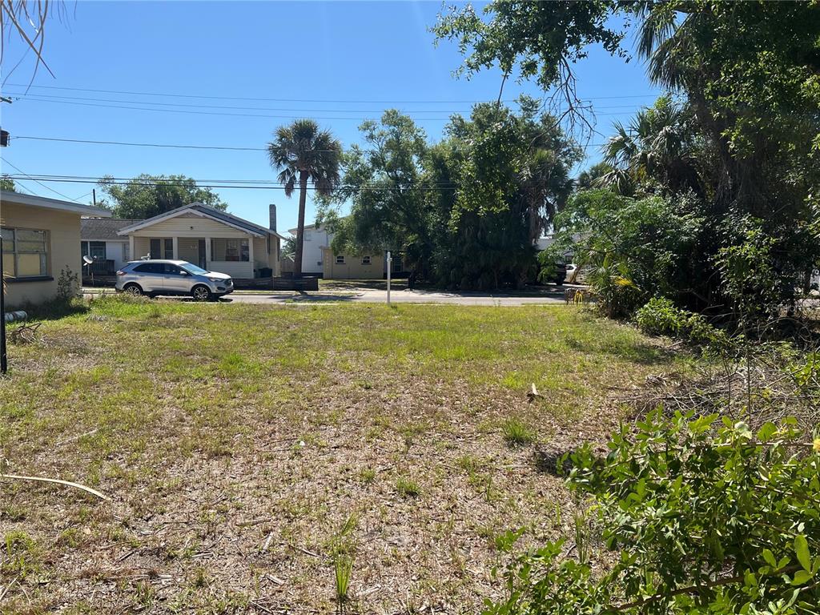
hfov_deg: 67.3
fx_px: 616
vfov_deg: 53.1
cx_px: 410
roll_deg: +0.2
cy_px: 308
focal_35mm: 26
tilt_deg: -3.5
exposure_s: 1/4115
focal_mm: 5.7
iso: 50
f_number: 1.5
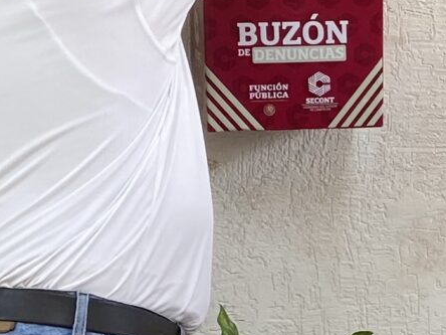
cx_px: 561
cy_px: 276
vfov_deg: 9.9
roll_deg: -1.4
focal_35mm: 150
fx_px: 1933
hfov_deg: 12.8
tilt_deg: -12.2
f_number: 1.8
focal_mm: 4.25
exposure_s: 1/121
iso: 50
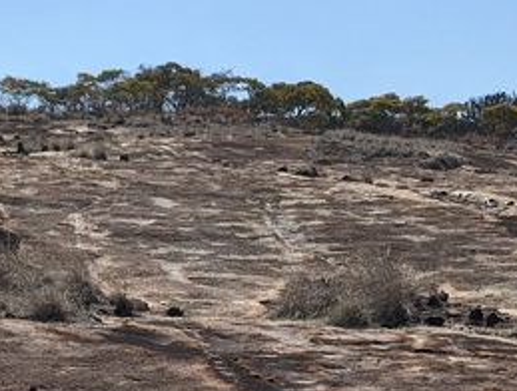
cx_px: 188
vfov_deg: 18.6
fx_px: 1109
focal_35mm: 74
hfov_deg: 26.1
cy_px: 504
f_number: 1.85
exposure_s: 1/2513
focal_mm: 6.81
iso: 46
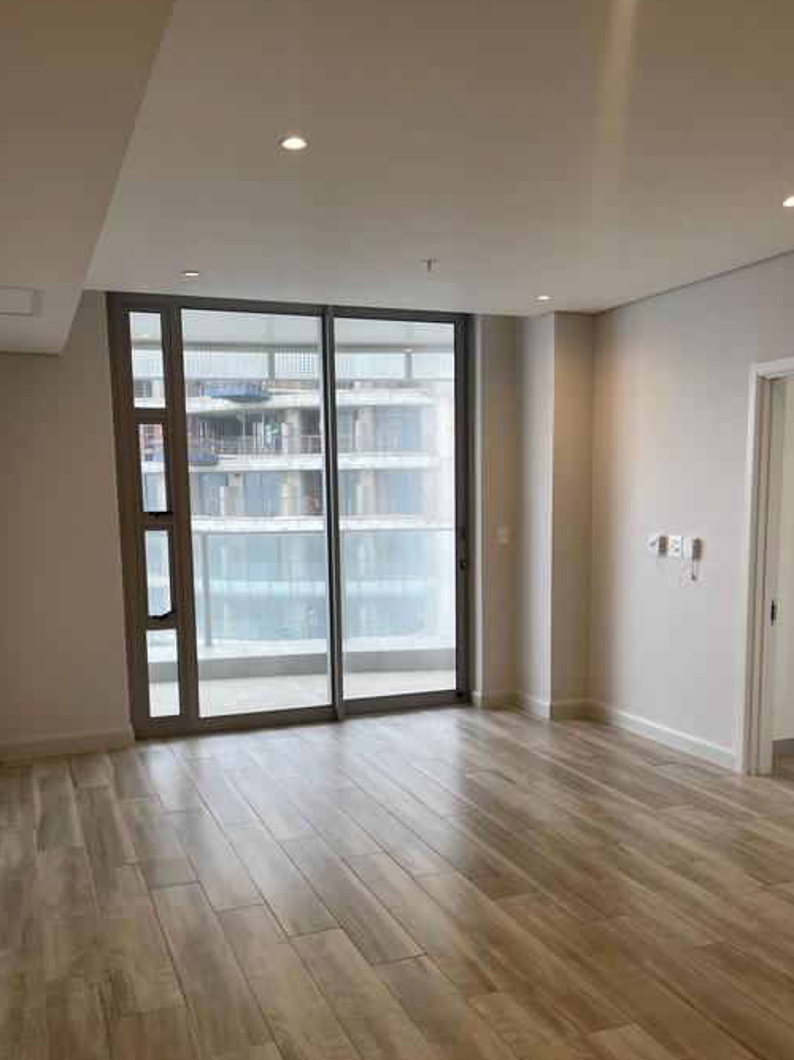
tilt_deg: -6.1
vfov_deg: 59.7
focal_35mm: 30
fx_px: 918
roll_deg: +1.4
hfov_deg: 46.8
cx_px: 395
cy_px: 613
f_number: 1.6
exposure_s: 1/100
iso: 32
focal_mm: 5.1
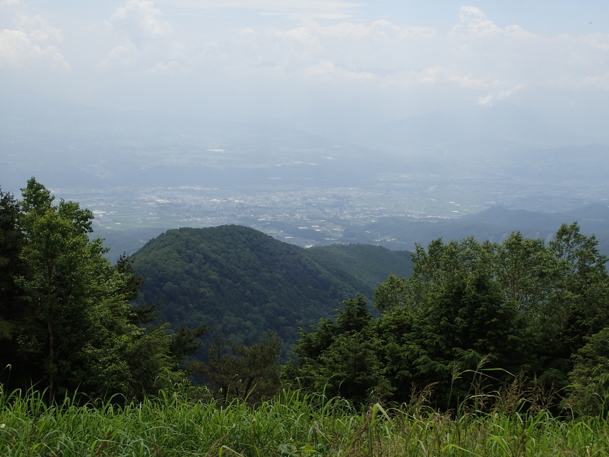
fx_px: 862
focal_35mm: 49
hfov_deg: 38.9
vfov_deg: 29.7
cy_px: 228
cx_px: 304
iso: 100
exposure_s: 1/1000
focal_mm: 8.99
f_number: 4.5
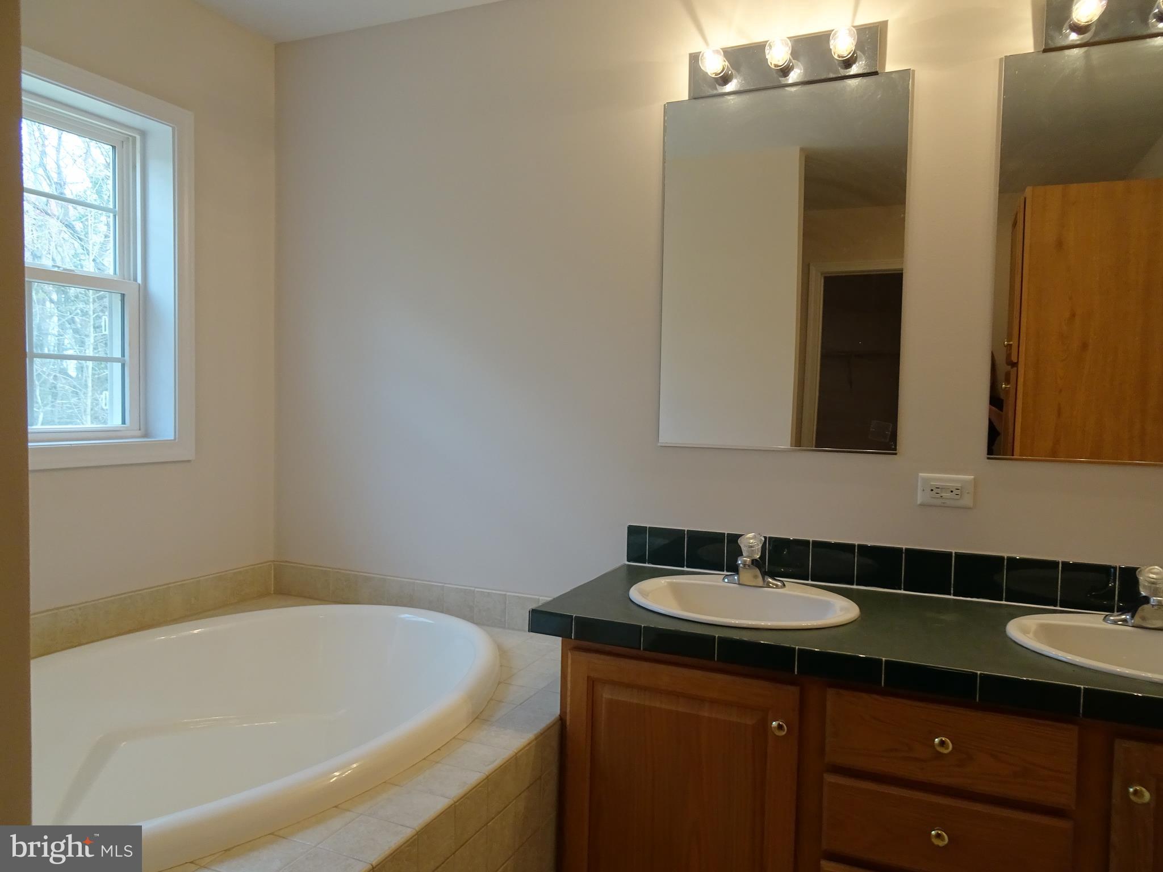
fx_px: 806
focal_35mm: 24
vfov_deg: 56.8
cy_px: 436
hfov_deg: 71.6
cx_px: 582
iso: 125
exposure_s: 1/30
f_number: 3.5
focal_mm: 4.1
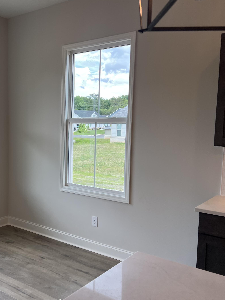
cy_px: 154
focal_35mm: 37
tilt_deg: -6.5
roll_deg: -1.2
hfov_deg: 37.3
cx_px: 44
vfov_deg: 50.1
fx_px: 321
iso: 50
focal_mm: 5.7
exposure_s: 1/511
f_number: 1.5
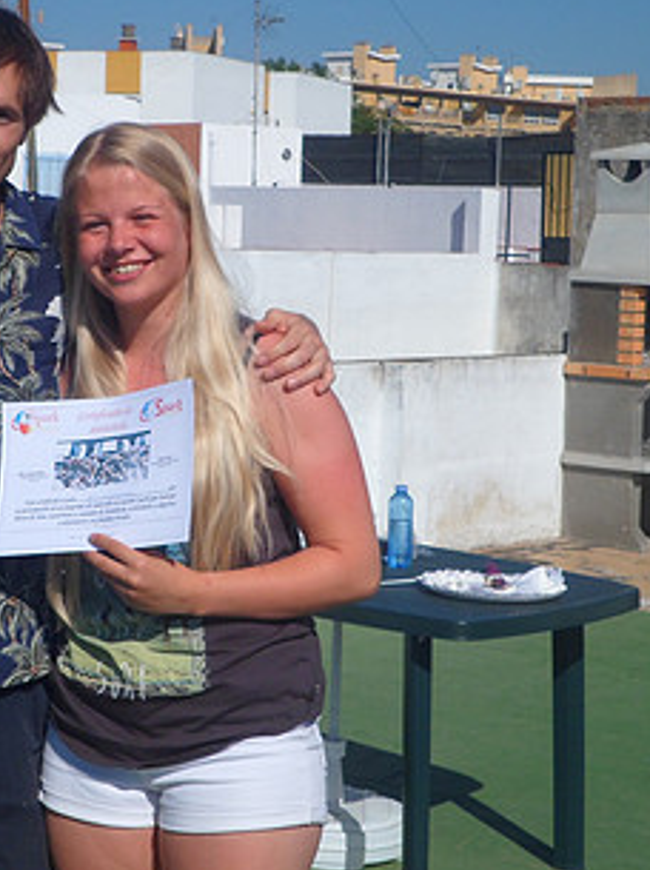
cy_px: 369
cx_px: 143
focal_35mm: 80
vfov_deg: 24.4
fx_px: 2007
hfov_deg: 18.3
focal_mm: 7.8
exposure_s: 1/180
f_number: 11.9
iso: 80
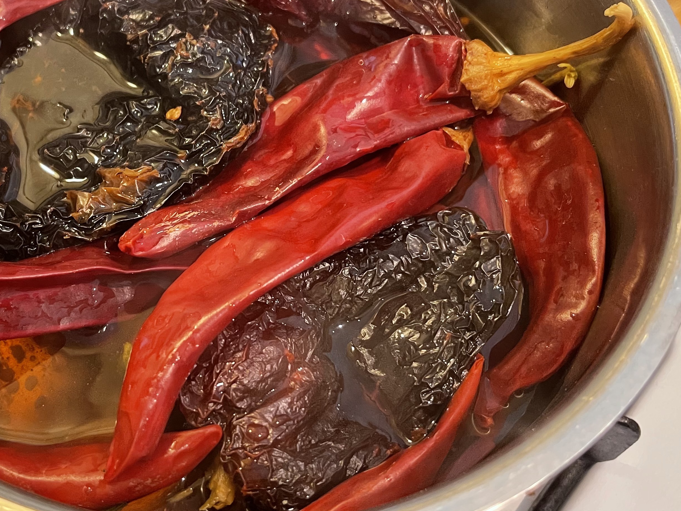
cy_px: 180
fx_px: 846
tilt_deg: -58.3
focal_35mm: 43
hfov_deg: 43.2
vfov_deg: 33.4
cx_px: 223
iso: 320
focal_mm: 5.1
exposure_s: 1/60
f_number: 1.6
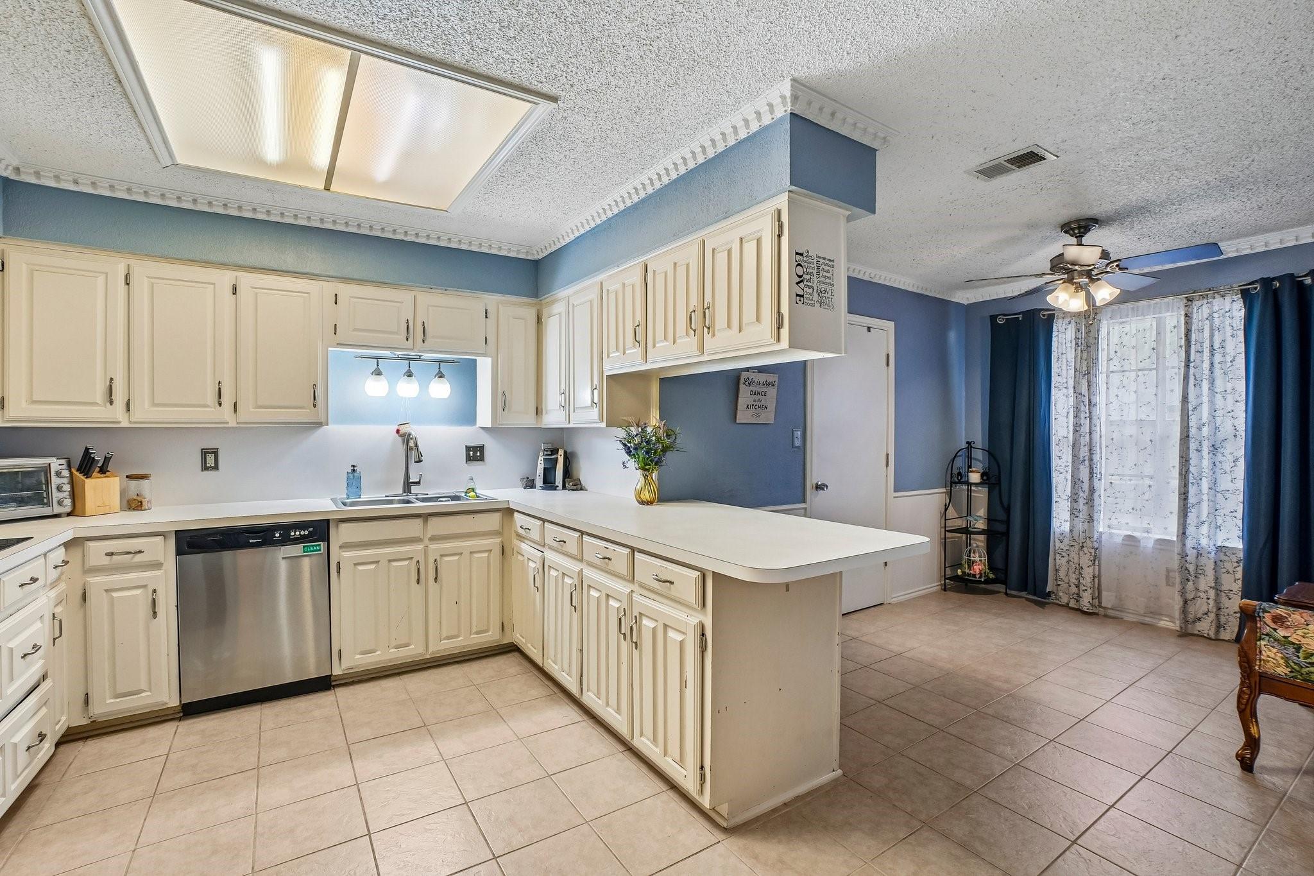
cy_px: 438
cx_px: 657
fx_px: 547
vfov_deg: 77.3
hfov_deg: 100.4
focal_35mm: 15
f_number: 8
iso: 400
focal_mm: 10
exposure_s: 1/15
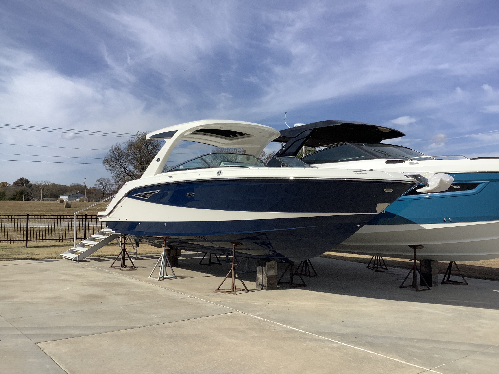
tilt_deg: +2.4
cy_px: 187
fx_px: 447
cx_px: 250
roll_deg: -1.3
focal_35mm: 31
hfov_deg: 58.4
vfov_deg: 45.4
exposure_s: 1/2469
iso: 25
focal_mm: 3.3
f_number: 2.4
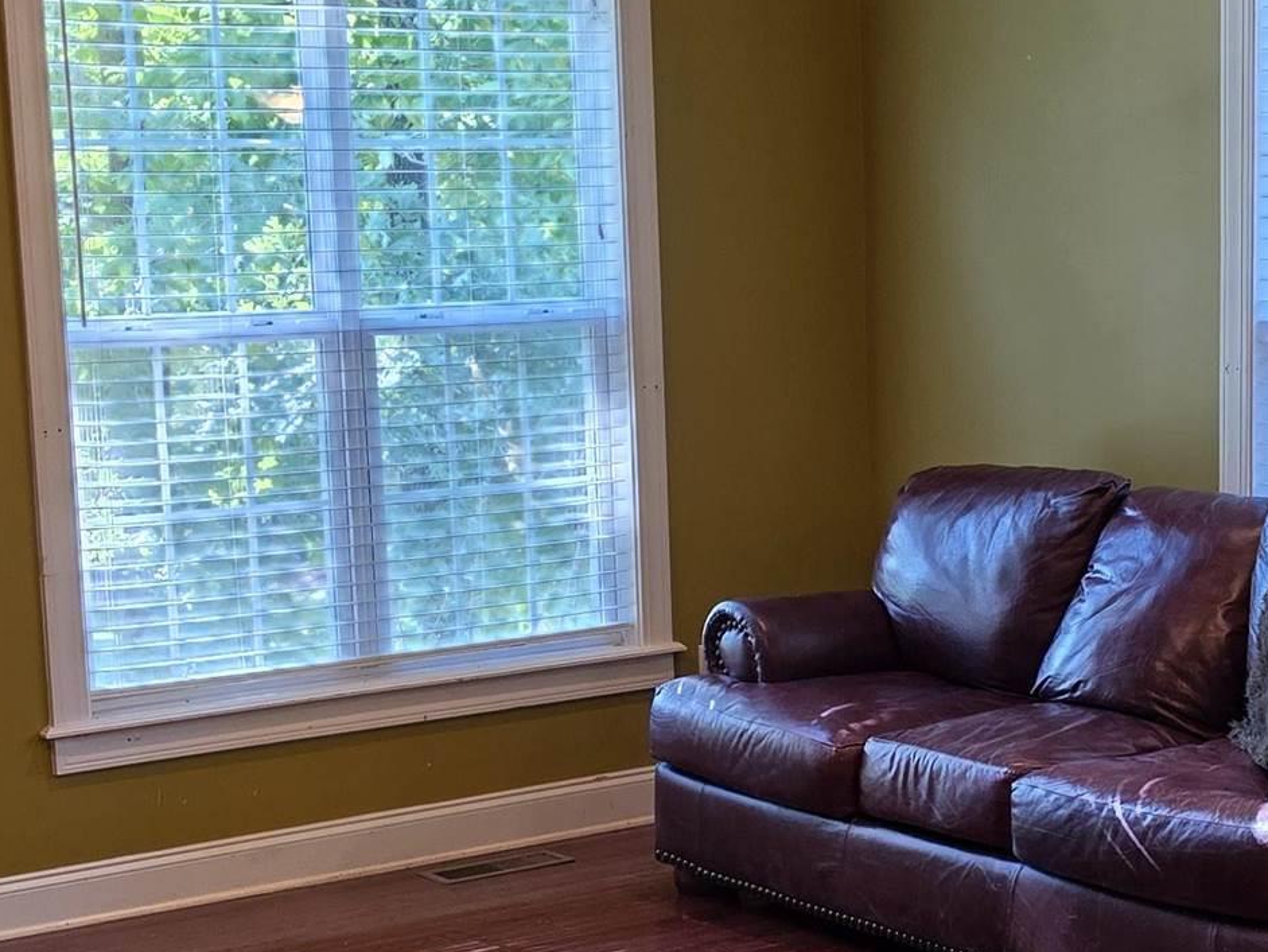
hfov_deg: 25.7
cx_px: 919
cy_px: 591
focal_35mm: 75
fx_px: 2748
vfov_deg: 19.6
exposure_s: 1/120
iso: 160
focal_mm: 6.5
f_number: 1.4
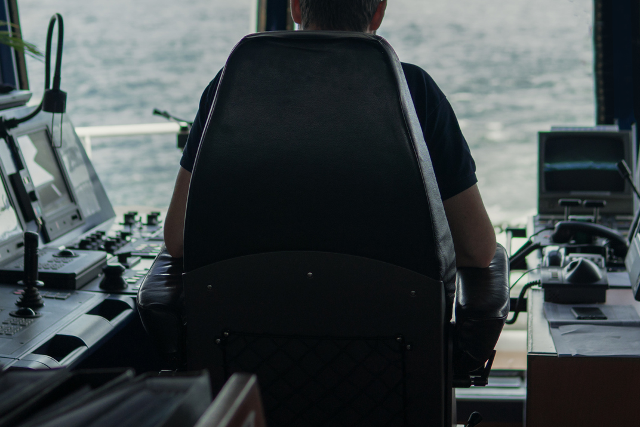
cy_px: 75
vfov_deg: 15.3
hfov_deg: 22.9
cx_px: 281
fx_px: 1582
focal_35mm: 89
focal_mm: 30
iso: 100
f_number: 2
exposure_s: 1/1000
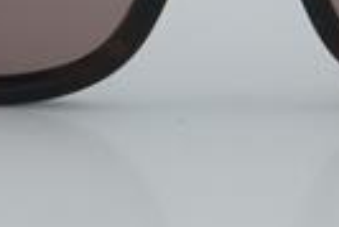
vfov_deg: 5.5
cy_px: -97
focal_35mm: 248
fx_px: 2333
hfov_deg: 8.3
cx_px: 232
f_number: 32
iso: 100
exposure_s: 1/4
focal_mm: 55
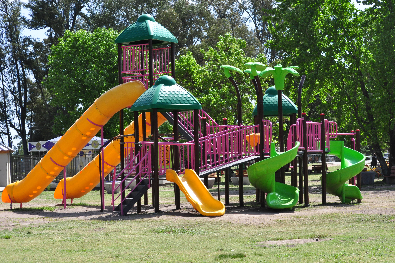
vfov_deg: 16.5
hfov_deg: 24.6
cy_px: 132
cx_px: 198
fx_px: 904
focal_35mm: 82
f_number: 5.6
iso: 1000
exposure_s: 1/3200
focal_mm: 55
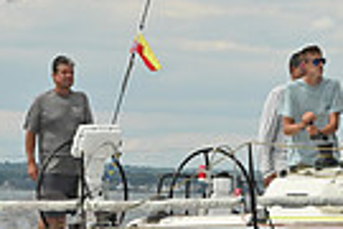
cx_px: 335
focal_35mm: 300
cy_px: 75
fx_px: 2858
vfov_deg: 4.6
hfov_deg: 6.8
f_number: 14
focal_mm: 70
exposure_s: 1/800
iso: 320
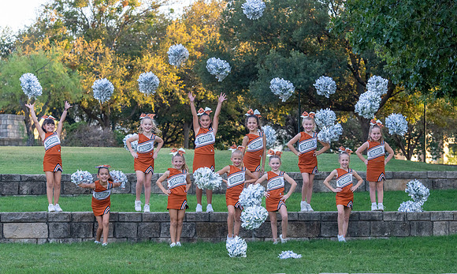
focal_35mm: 90
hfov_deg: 23.2
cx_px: 249
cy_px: 177
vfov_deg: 14.0
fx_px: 1112
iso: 1600
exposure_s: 1/1000
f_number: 4
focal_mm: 72
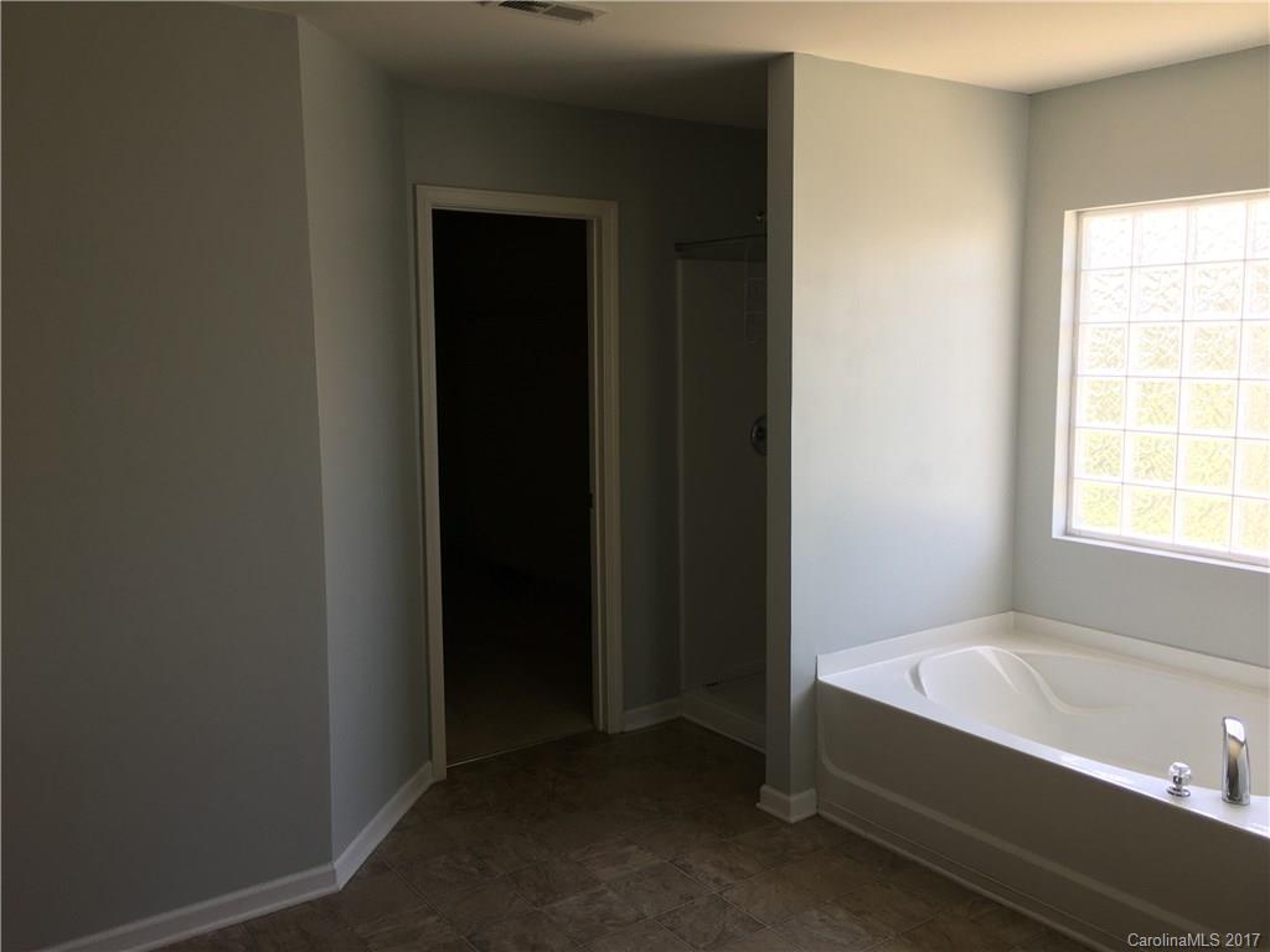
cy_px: 476
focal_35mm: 29
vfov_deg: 48.2
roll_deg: +0.3
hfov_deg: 61.7
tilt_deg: -5.9
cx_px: 635
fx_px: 1064
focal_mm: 4.15
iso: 25
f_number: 2.2
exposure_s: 1/40
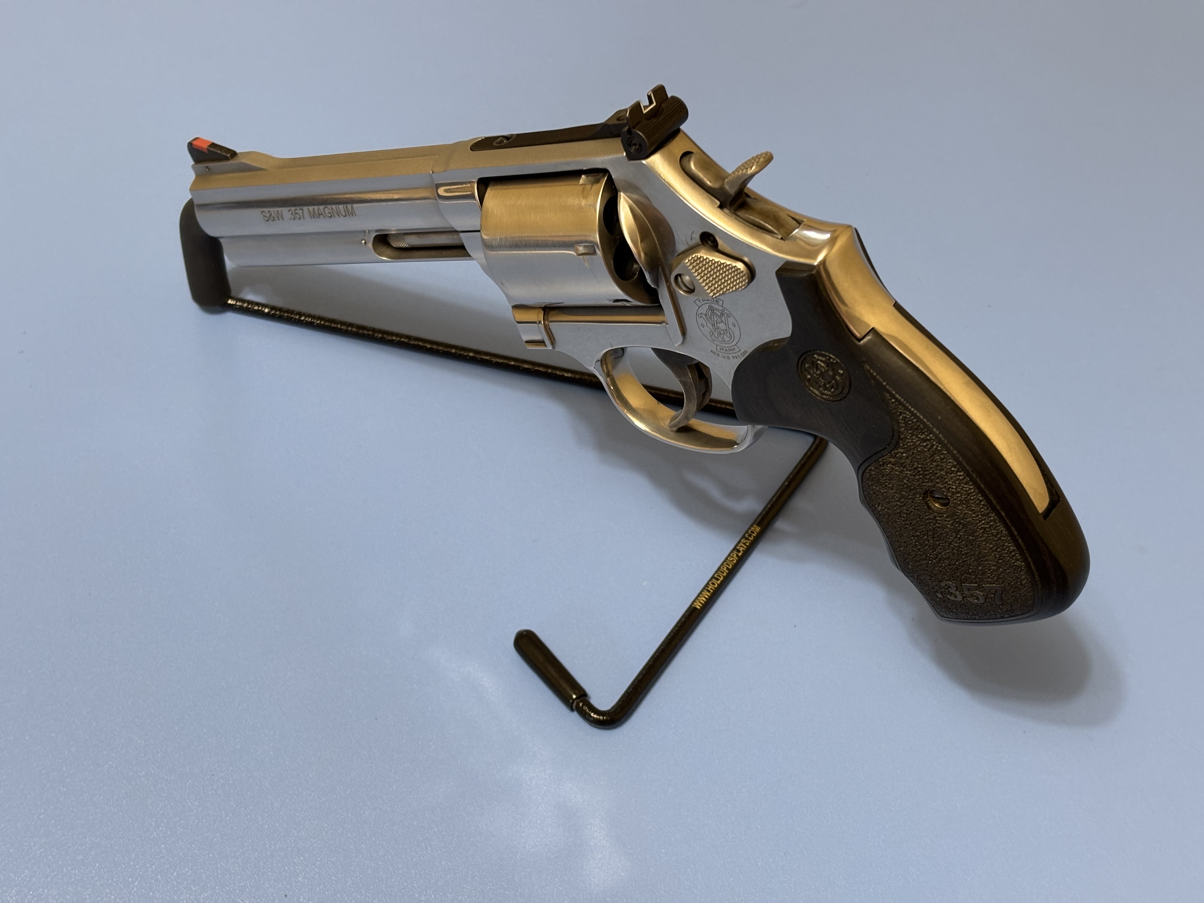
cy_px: 452
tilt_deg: -51.6
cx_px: 602
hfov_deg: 36.8
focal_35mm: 52
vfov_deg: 28.0
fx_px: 1809
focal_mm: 5.96
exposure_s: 1/40
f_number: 1.6
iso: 100
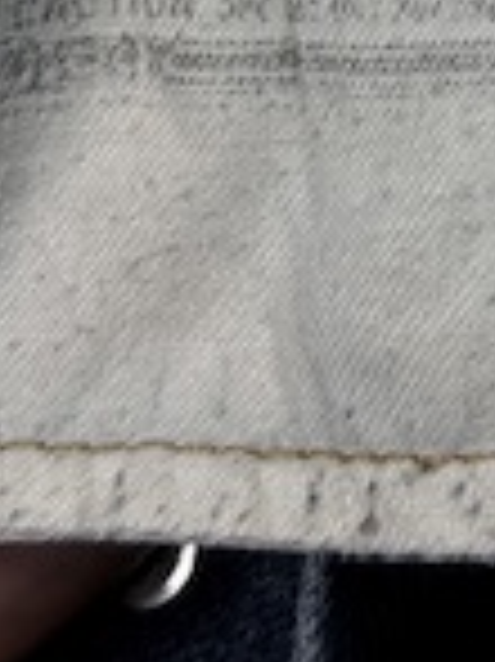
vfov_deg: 8.9
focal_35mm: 209
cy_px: -730
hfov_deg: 7.0
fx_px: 3991
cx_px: 828
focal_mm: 6.76
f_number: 1.78
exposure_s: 1/270
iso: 64
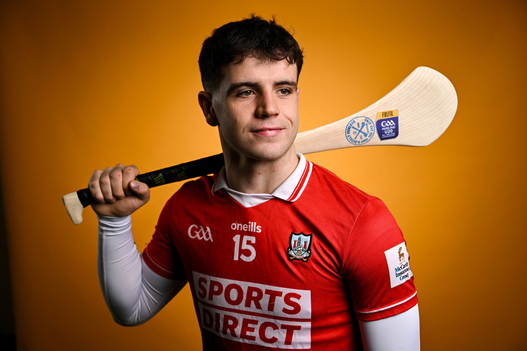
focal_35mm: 50
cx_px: 264
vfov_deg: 27.0
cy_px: 176
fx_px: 732
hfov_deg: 39.6
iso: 160
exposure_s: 1/800
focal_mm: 50
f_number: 4
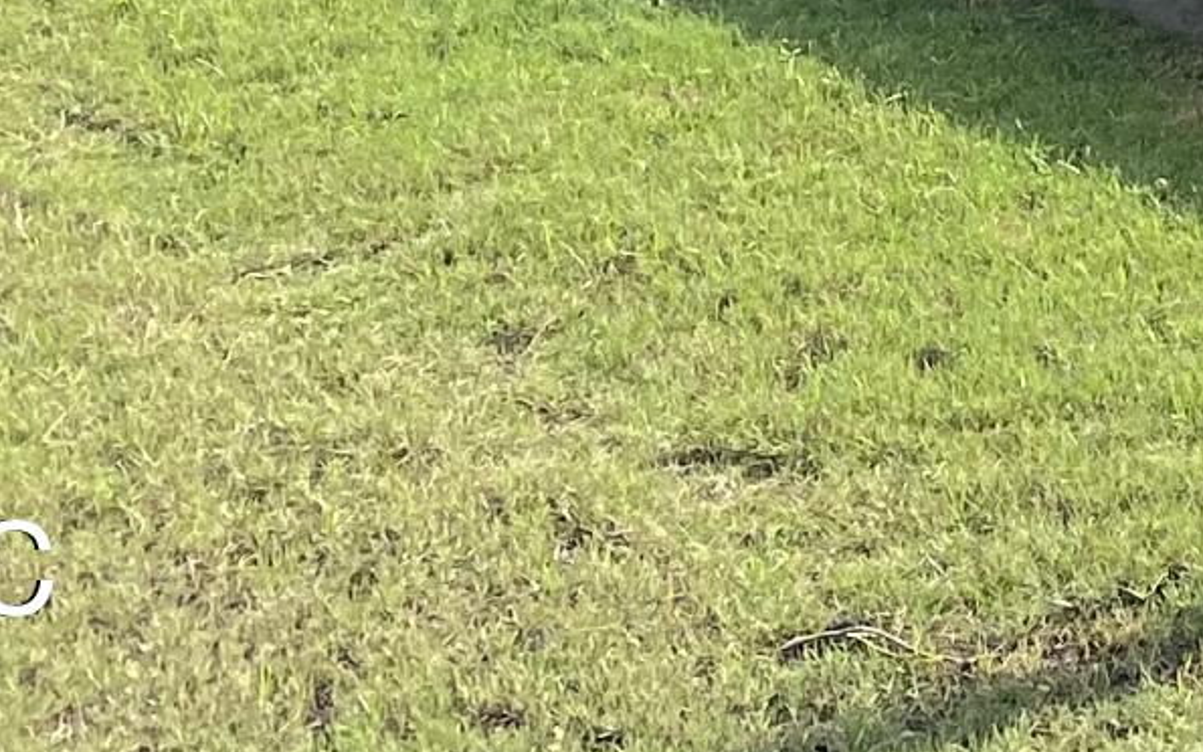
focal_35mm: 139
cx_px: 2155
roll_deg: -1.0
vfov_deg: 8.1
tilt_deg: +3.2
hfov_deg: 13.5
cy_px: -1496
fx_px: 4558
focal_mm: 4.25
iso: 32
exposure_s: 1/3731
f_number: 1.8
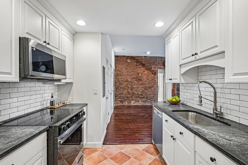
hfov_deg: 96.7
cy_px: 82
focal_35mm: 16
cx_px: 124
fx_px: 110
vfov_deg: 73.7
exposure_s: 1/10
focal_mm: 16
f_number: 8
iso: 400
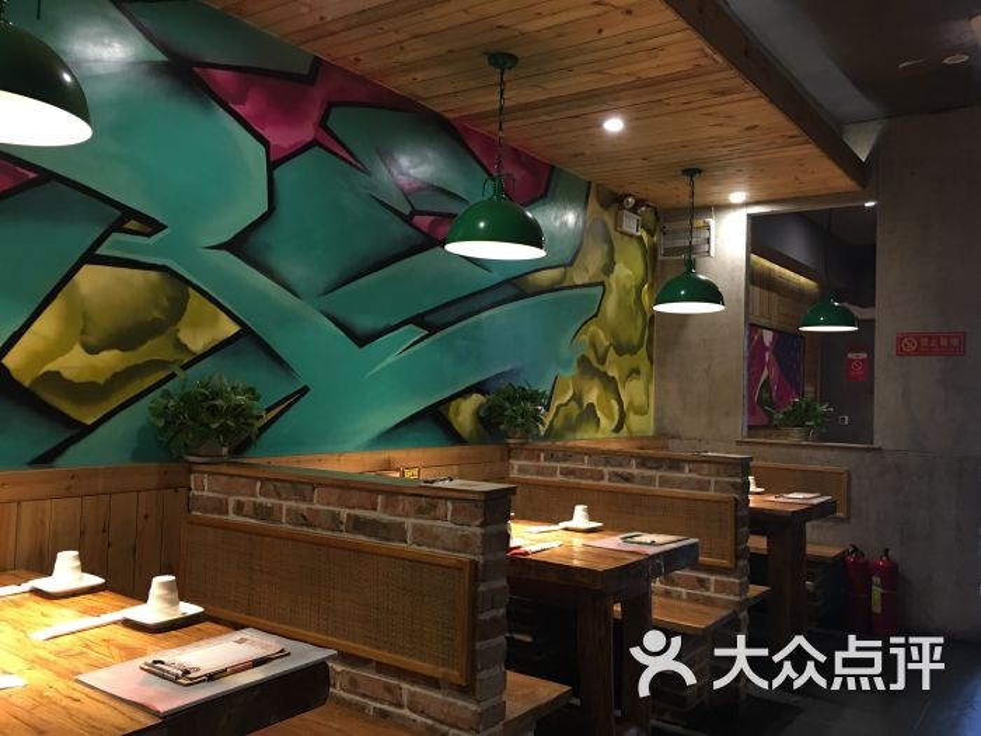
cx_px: 490
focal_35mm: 29
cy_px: 368
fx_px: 822
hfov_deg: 61.7
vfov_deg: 48.2
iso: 80
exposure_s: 1/10
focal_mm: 4.15
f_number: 2.2
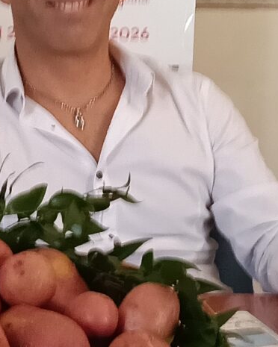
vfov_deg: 13.3
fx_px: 1491
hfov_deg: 10.4
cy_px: 168
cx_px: -90
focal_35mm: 145
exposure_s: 1/33.3
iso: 320
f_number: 1.8
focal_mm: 3.98
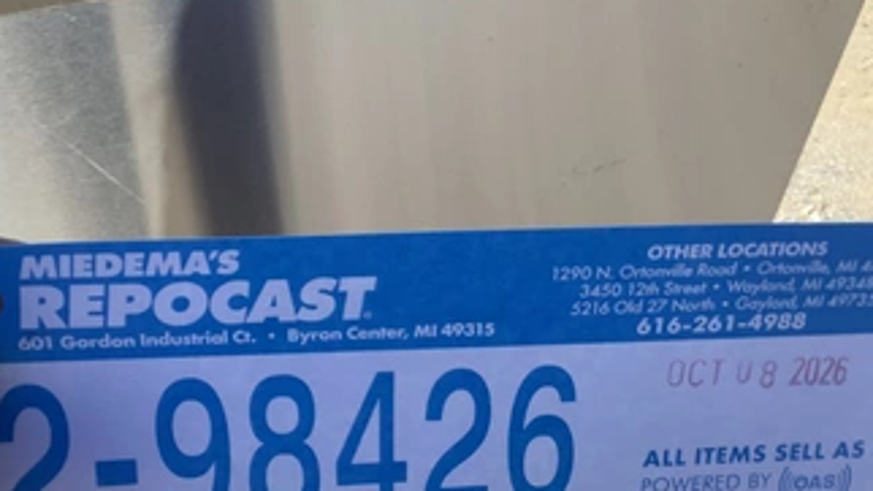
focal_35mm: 42
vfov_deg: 27.8
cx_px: 377
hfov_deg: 48.2
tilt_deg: -50.6
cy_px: 388
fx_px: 972
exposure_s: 1/696
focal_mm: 3.3
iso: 25
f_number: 2.4
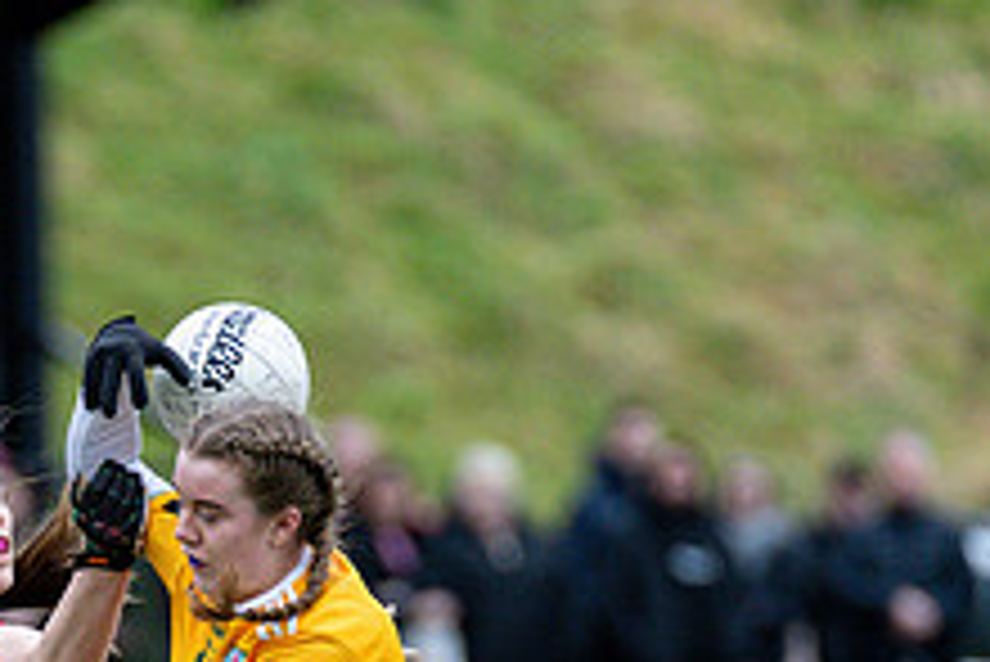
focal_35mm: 1097
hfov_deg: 1.9
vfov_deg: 1.3
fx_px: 30186
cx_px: -2
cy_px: 1019
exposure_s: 1/1000
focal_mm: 300
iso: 2000
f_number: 2.8
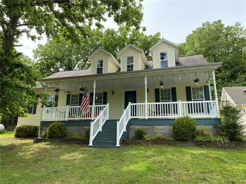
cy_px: 92
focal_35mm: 26
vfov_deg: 53.1
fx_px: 185
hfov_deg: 67.3
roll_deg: -1.5
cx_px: 123
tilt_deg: +14.7
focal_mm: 4.25
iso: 32
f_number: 1.8
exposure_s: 1/816
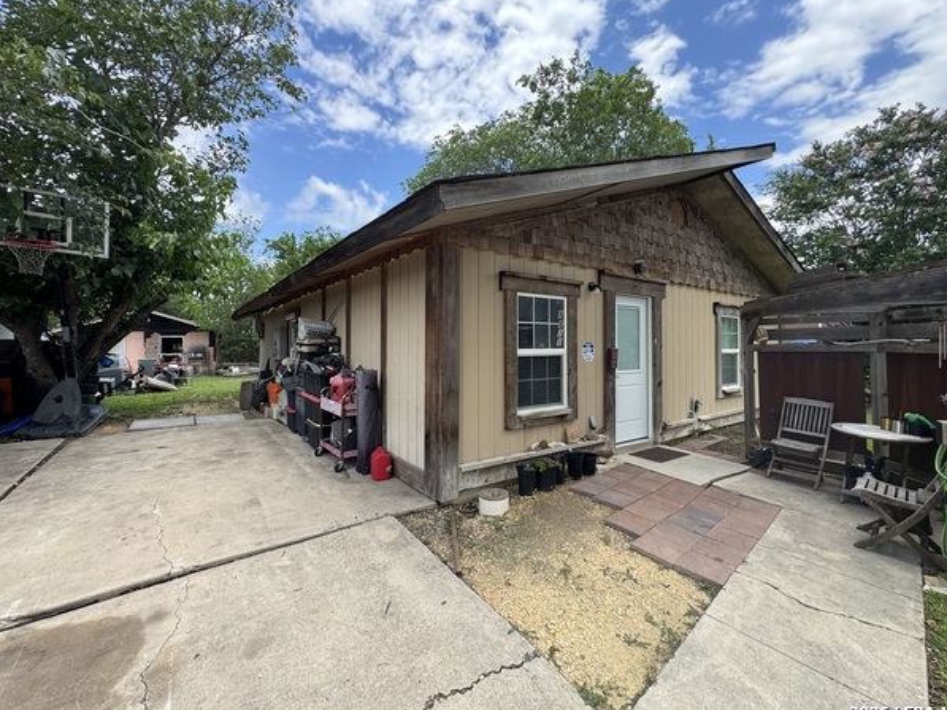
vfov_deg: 81.7
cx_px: 468
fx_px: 410
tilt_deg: +0.1
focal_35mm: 15
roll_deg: -0.1
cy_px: 341
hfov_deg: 98.2
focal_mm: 2.22
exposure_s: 1/482
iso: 40
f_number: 2.2
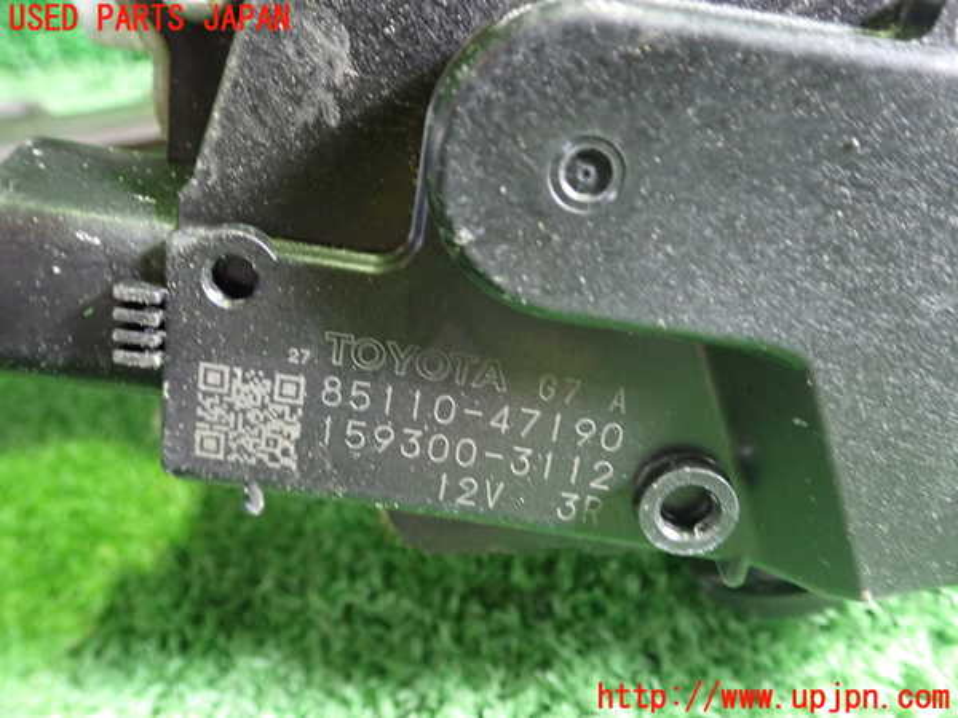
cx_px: 479
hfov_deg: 56.8
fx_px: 886
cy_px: 359
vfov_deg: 44.2
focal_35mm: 32
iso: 800
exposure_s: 1/20
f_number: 2.4
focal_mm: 5.79
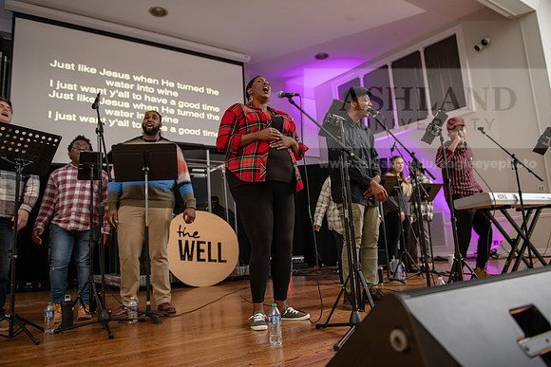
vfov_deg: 48.0
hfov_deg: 67.4
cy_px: 184
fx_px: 413
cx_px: 276
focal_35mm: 27
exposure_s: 1/50
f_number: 3.2
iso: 1250
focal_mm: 27
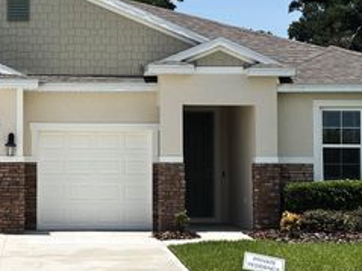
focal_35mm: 109
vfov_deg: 13.6
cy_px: 116
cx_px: 61
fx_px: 1139
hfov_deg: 17.9
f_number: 1.6
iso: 40
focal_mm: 5.96
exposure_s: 1/5618
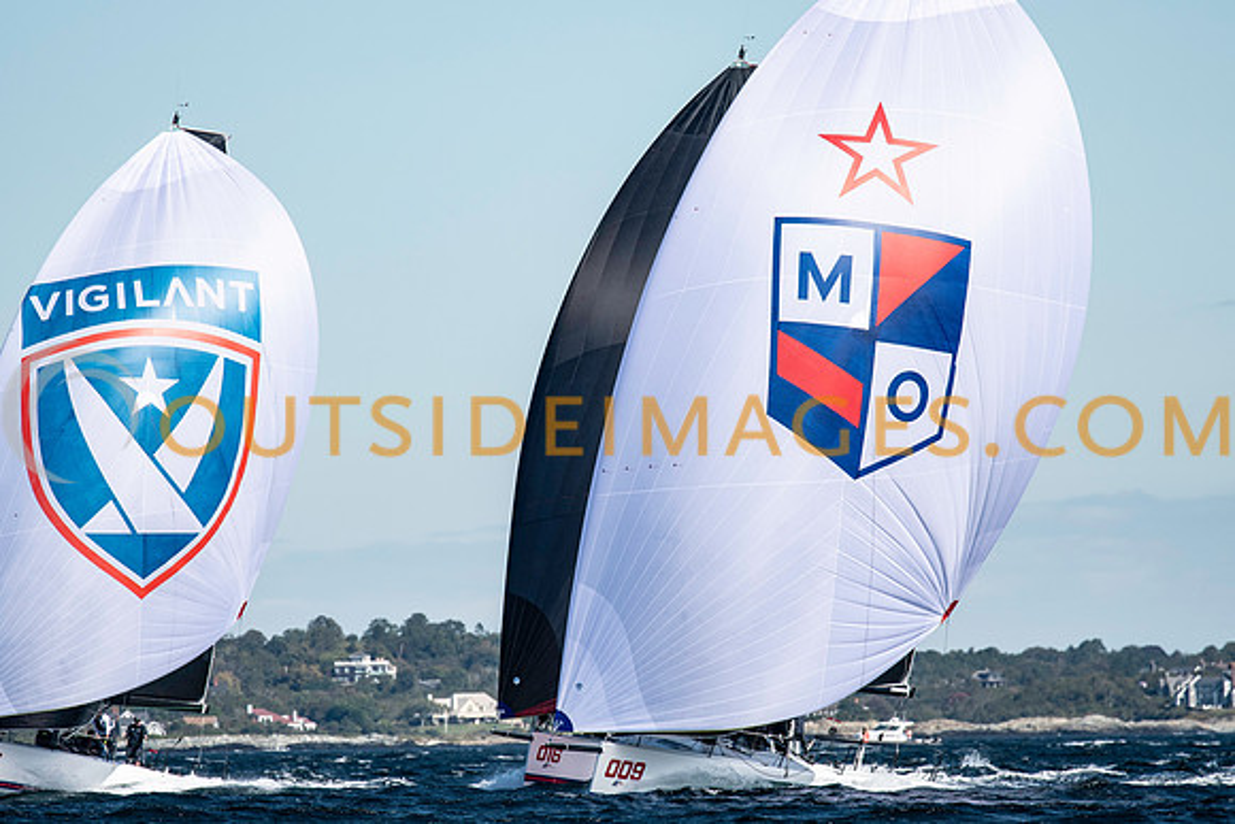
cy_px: 412
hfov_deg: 4.5
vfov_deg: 3.0
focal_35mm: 457
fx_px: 15669
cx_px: 623
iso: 320
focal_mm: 300
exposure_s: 1/2500
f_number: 5
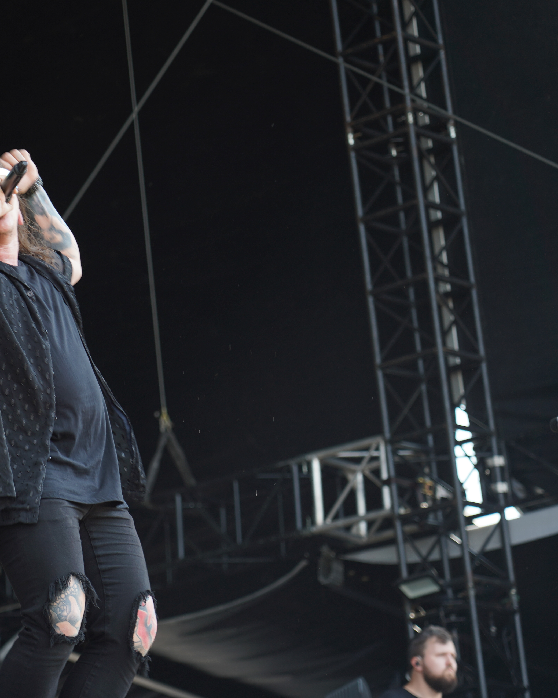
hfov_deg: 10.4
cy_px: 349
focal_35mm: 148
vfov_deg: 13.0
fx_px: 3055
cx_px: 75
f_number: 4.5
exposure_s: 1/160
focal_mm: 105
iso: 100
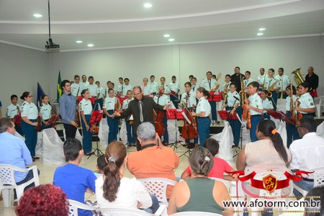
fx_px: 297
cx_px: 162
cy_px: 108
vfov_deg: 40.0
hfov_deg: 57.2
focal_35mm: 33
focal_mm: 22
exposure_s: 1/80
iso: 1600
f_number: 3.8
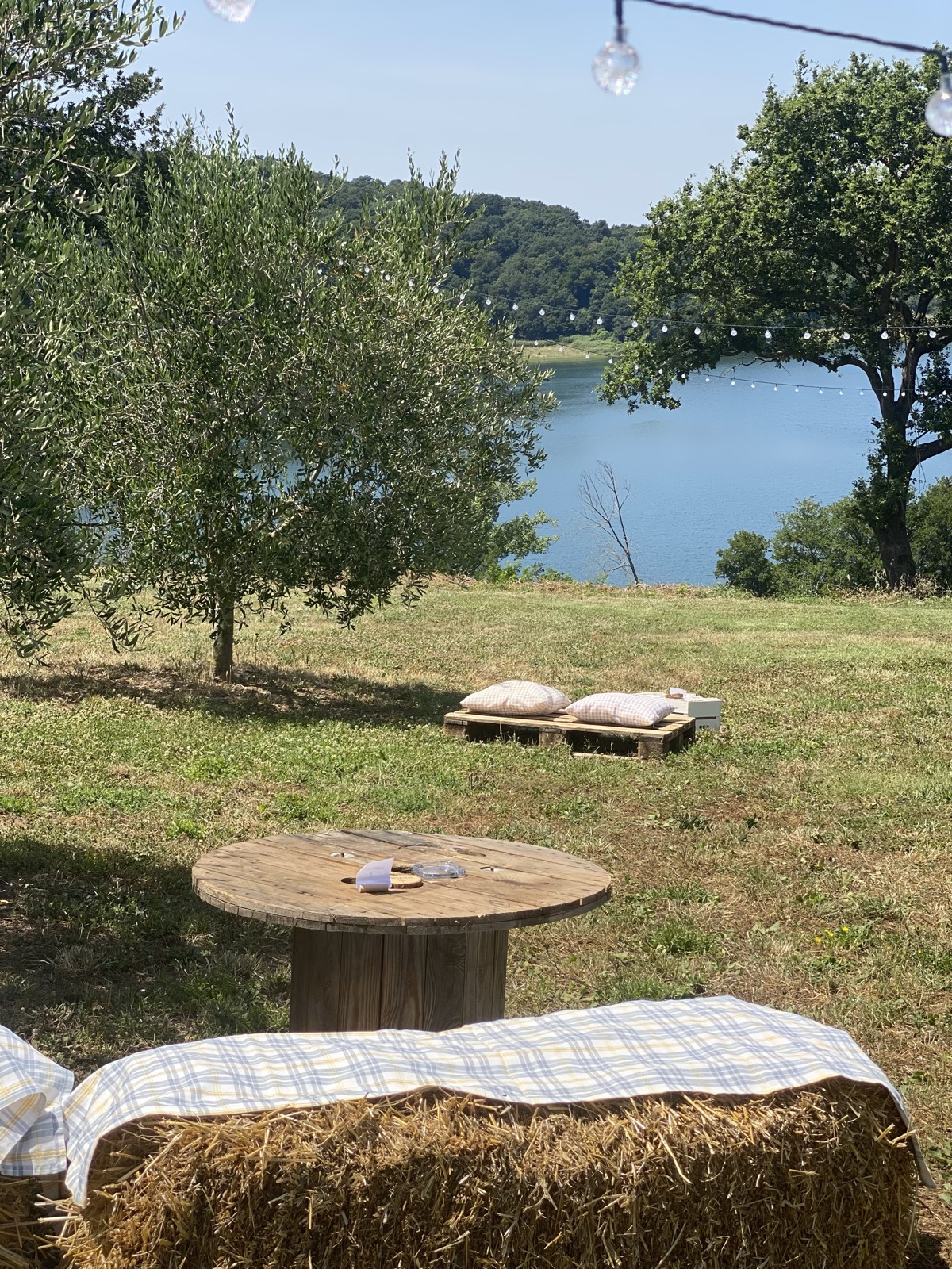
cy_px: 634
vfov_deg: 36.8
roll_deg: +2.5
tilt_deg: -9.9
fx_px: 1907
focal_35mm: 52
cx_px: 476
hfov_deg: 28.0
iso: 20
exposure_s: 1/1261
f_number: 2
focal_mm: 6
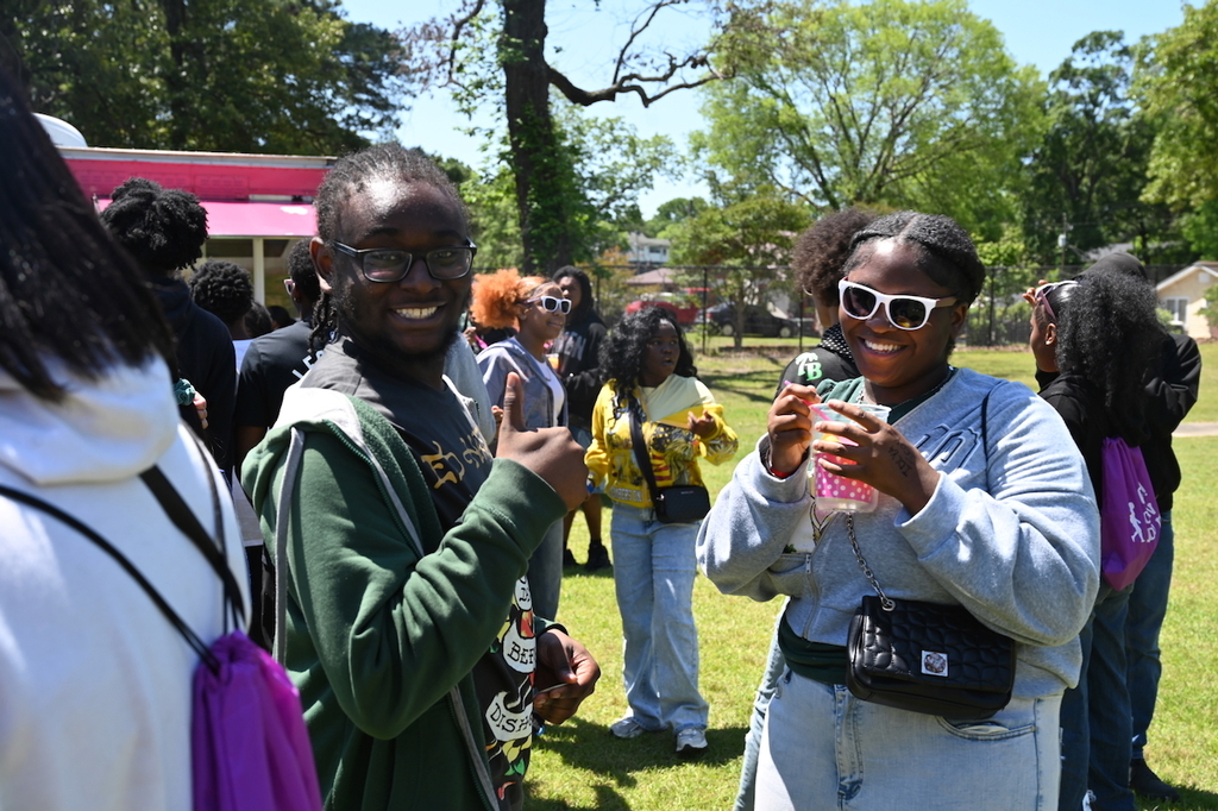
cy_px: 406
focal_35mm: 43
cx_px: 609
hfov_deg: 45.4
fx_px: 1454
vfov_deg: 31.2
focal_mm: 43
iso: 100
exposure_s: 1/160
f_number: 6.3
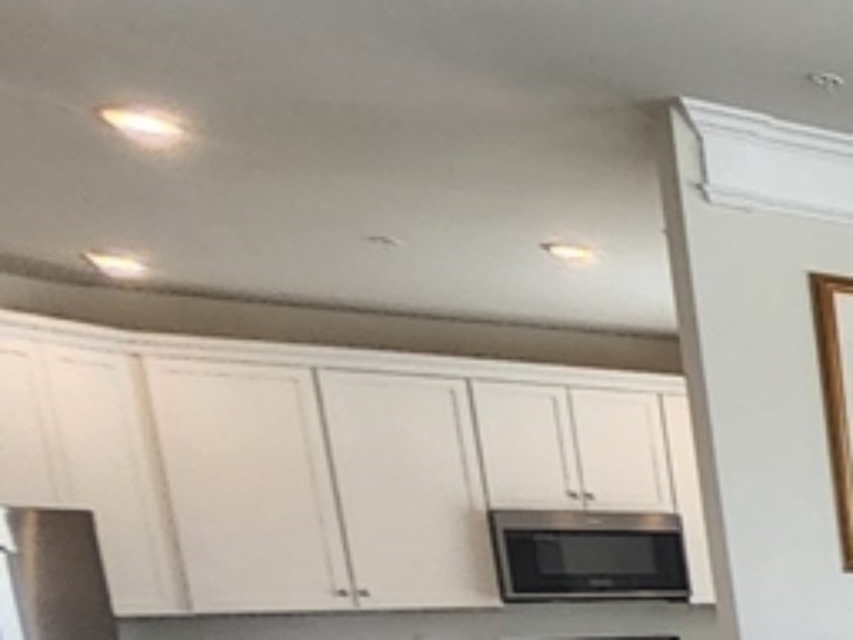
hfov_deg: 20.8
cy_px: 803
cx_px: 1619
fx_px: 1281
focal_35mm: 52
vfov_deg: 24.8
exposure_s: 1/60
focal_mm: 1.13
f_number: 2.2
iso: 64
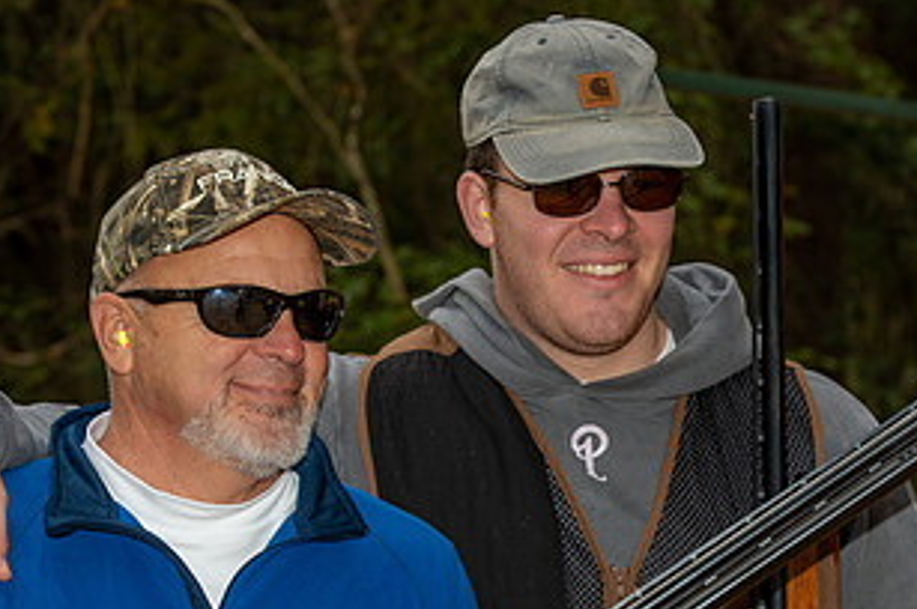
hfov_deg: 12.1
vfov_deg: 8.0
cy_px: 475
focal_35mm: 170
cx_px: 532
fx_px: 4326
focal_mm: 90
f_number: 7.1
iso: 320
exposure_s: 1/250
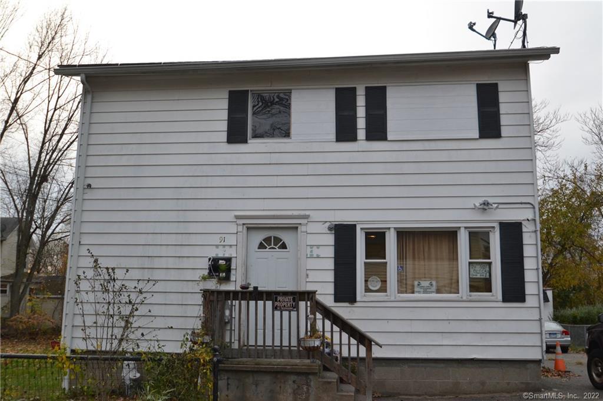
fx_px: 603
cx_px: 302
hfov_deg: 53.1
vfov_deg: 36.8
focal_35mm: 36
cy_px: 200
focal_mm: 24
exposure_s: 1/125
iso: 280
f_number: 5.6
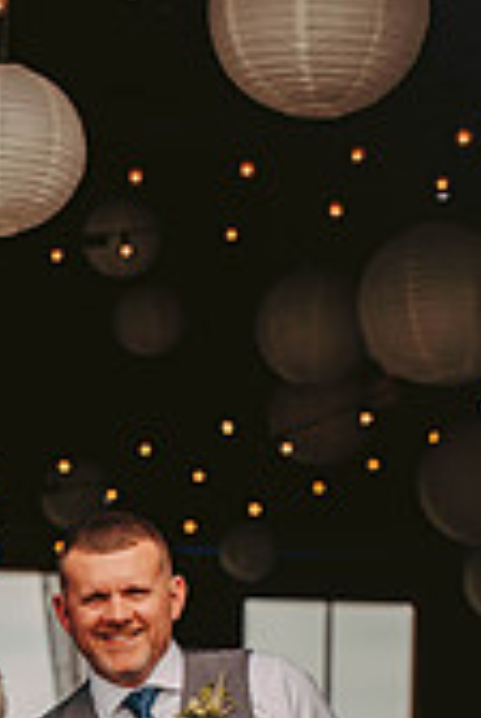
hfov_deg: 5.7
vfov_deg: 8.4
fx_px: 4830
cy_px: 830
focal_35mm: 242
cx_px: -69
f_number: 2.8
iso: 320
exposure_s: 1/4000
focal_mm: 90
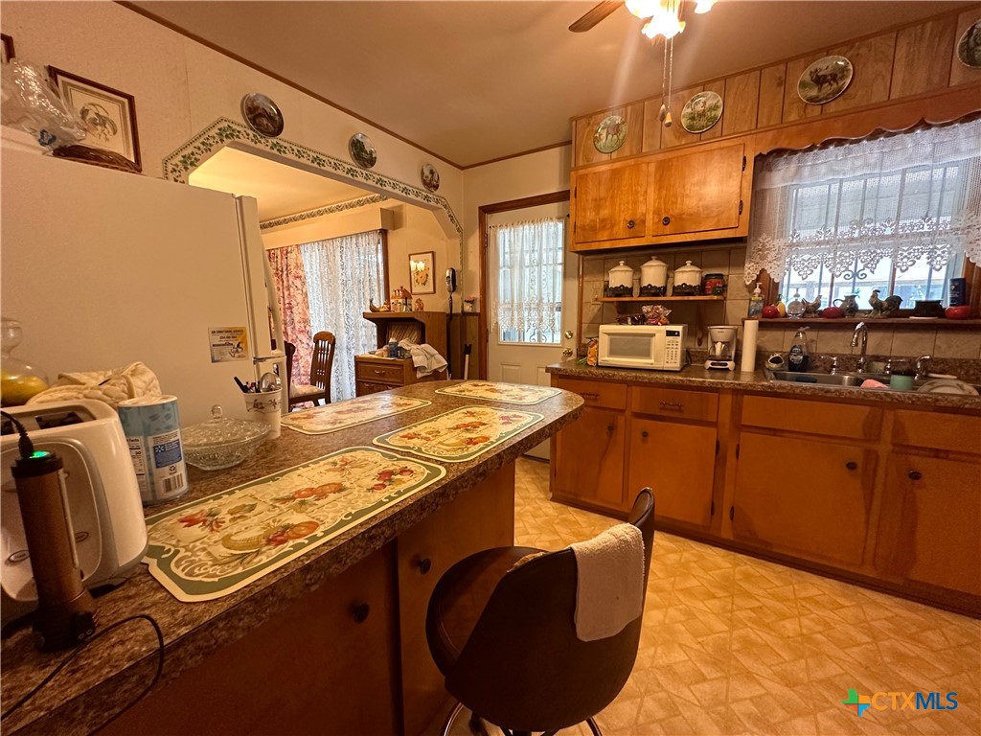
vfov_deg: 85.7
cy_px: 368
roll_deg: +0.2
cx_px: 490
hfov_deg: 102.1
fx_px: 397
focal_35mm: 14
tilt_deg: -8.5
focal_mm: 2.22
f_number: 2.2
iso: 320
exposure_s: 1/60
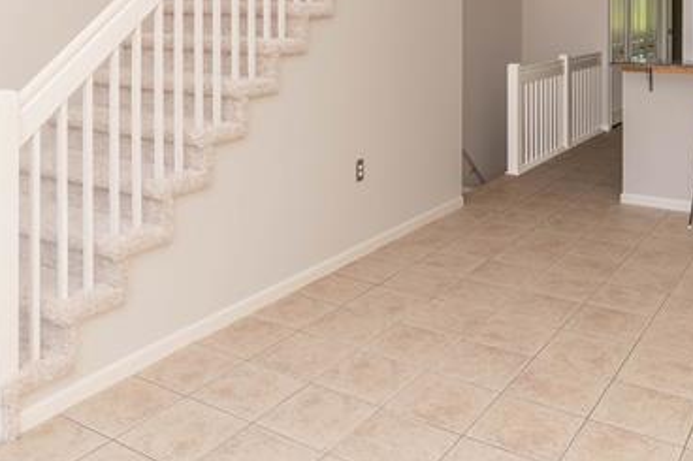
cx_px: 384
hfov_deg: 49.5
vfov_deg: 30.8
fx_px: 750
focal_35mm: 39
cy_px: -38
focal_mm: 14
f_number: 8
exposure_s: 1/100
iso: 640
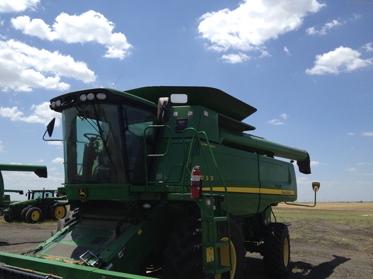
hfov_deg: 52.6
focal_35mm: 35
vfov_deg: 40.7
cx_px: 186
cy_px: 140
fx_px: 377
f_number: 2.4
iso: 64
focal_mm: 4.28
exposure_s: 1/1972
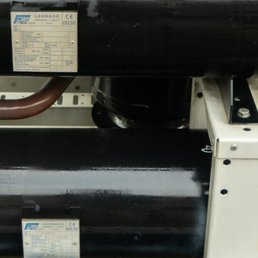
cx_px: 75
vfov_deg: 20.8
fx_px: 700
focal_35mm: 83
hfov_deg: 20.8
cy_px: 85
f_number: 7.1
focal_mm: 39
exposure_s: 1/100
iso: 640
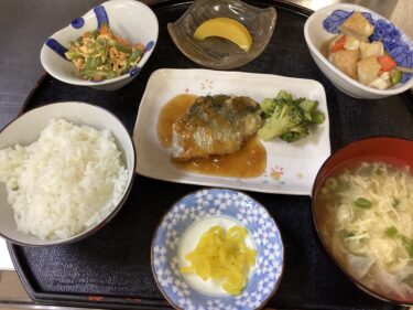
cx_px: 206
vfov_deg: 45.4
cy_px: 155
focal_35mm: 31
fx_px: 370
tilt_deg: -62.6
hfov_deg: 58.4
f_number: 2.4
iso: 250
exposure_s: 1/60
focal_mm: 3.3
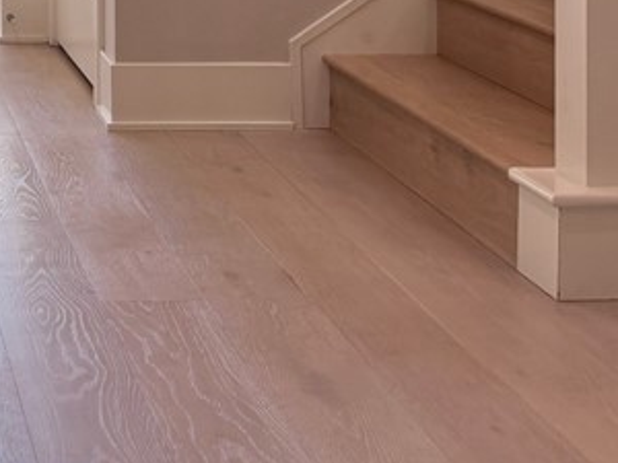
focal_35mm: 82
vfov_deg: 16.3
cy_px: -243
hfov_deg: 22.2
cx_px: -107
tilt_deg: +0.1
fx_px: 1464
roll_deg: -0.3
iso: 160
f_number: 1.78
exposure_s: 1/240
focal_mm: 6.76
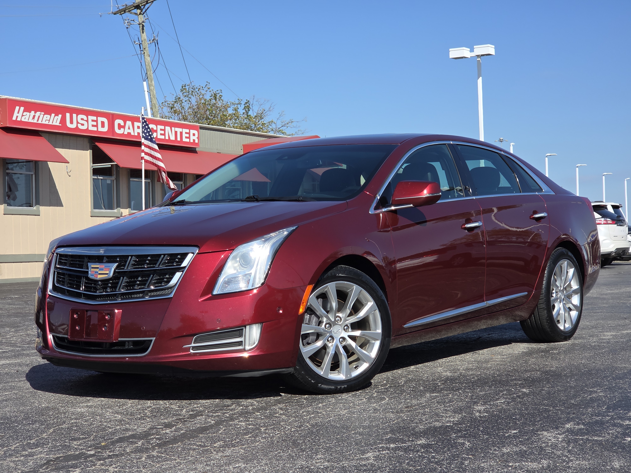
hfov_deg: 28.2
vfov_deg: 21.3
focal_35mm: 69
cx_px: 316
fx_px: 1258
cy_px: 236
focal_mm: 7
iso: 25
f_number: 2.4
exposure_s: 1/1269
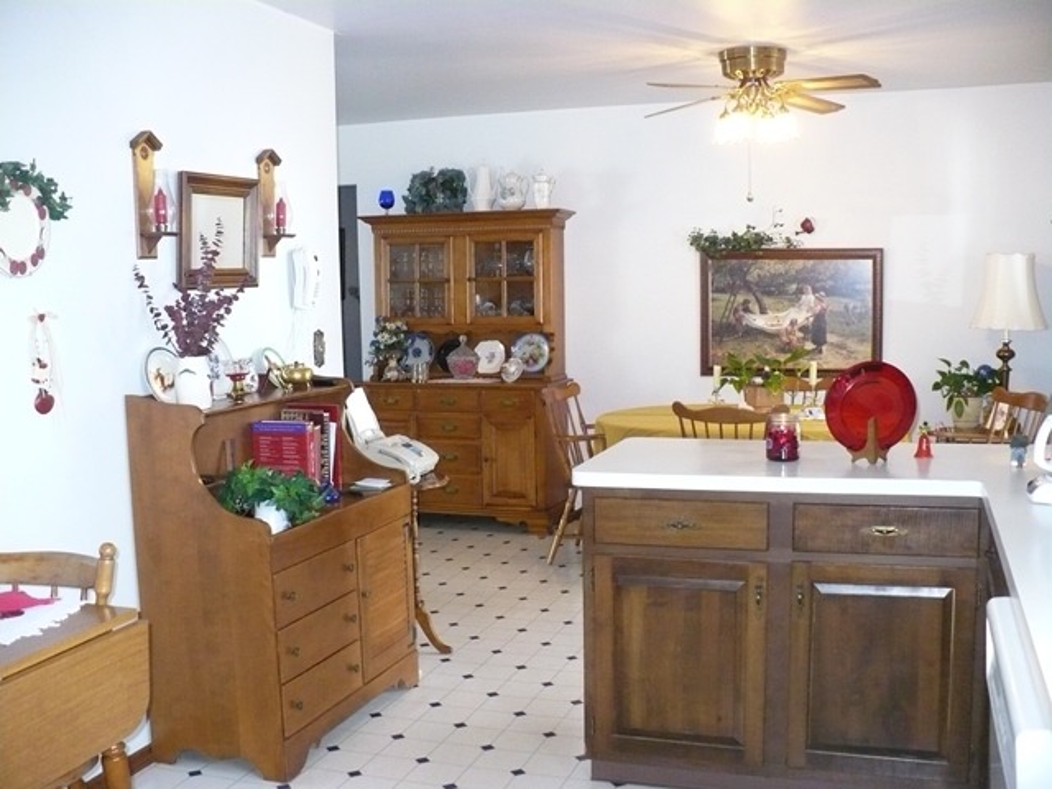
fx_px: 1124
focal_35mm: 37
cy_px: 394
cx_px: 526
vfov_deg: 38.7
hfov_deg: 50.1
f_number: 2.8
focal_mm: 6.1
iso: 500
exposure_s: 1/30
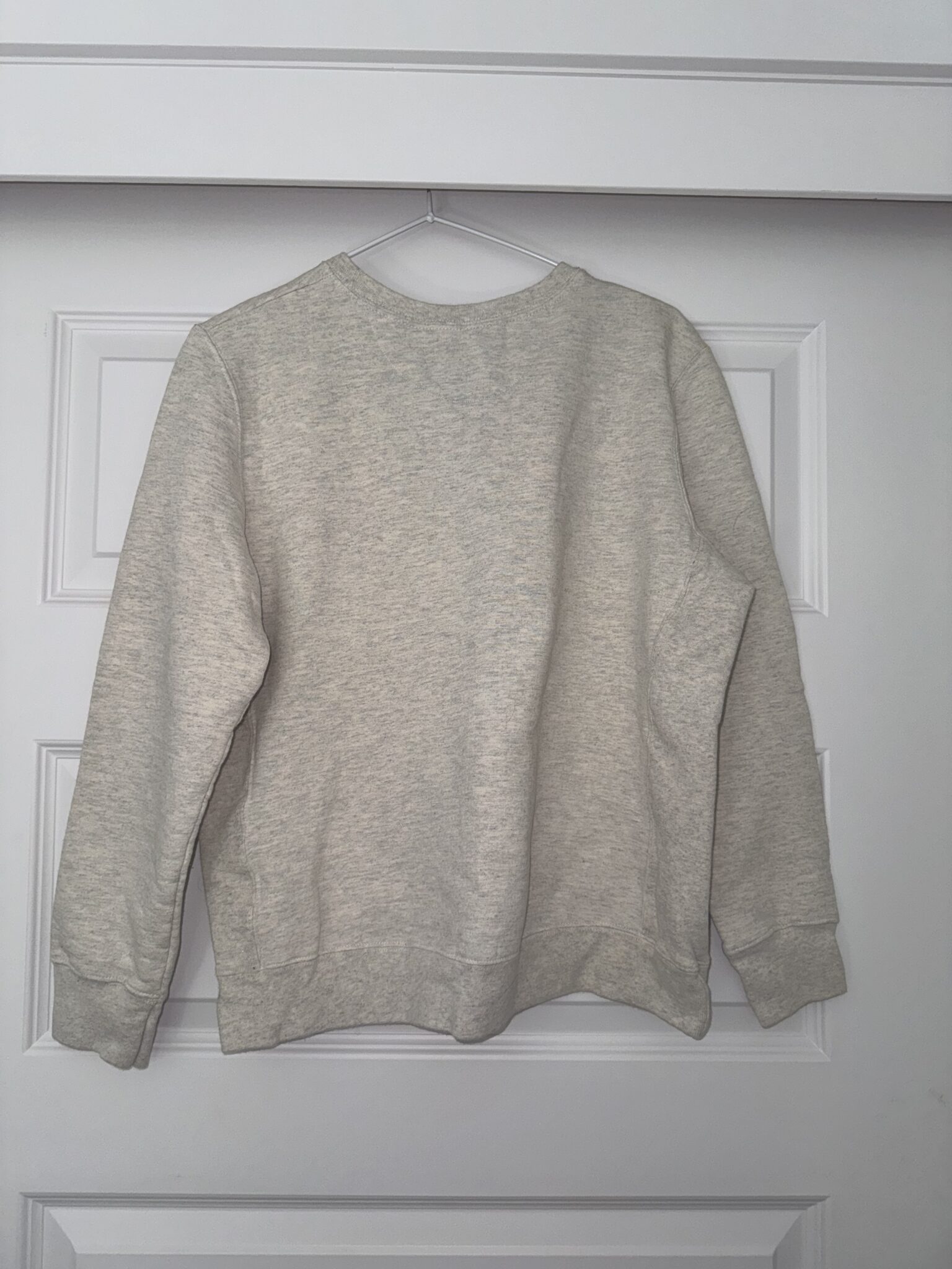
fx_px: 880
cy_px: 634
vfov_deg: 71.6
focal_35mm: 24
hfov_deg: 56.8
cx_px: 476
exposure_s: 1/141
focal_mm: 6.76
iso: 50
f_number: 1.78
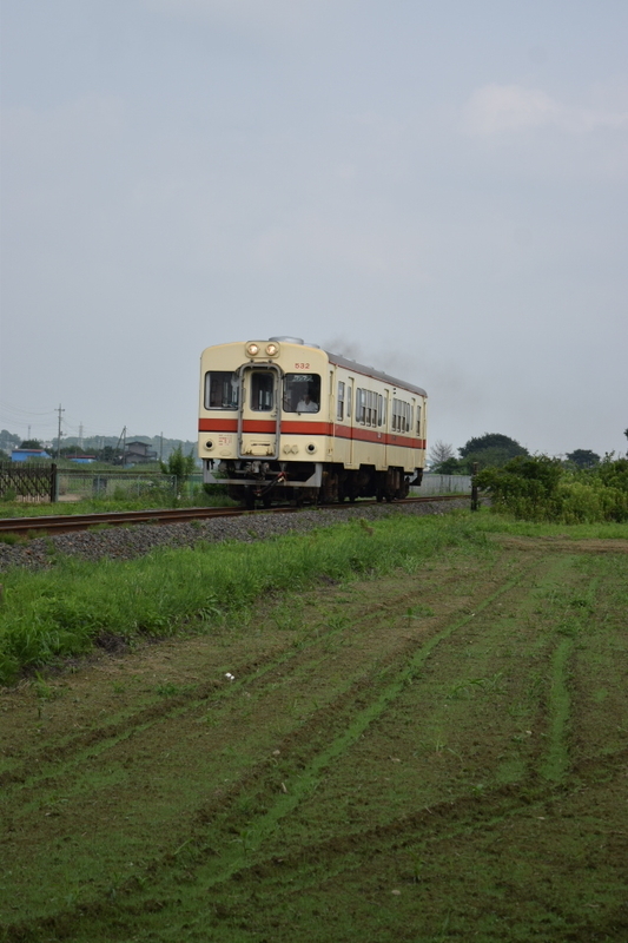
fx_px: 2160
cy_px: 472
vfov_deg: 24.6
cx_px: 314
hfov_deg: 16.5
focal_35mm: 82
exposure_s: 1/1250
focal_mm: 55
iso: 200
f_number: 5.6
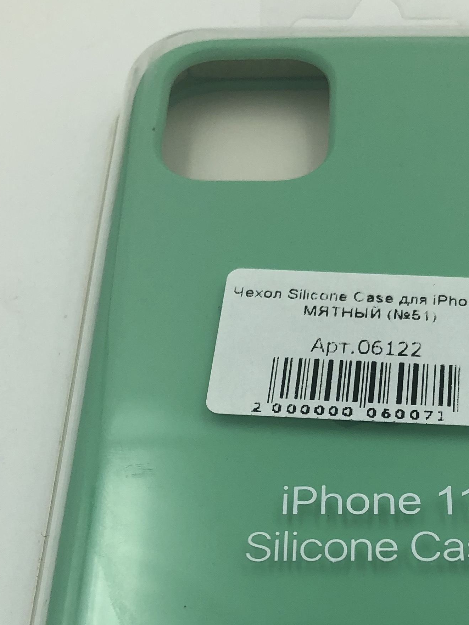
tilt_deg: -59.2
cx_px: 350
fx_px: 1156
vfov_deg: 29.4
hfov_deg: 22.7
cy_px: 519
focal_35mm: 64
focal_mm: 3.99
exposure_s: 1/1091
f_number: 1.8
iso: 20
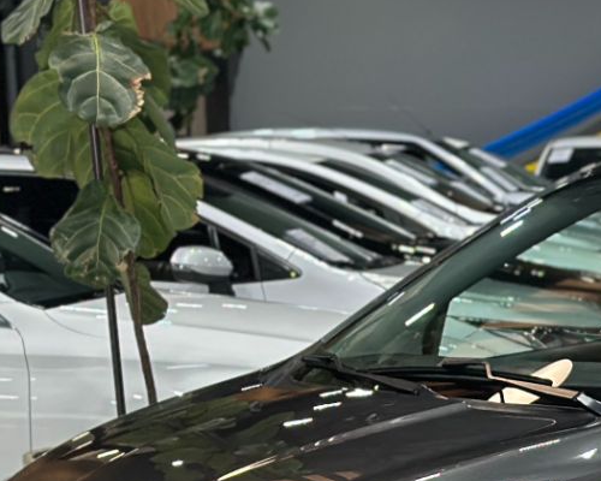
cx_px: 769
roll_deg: +0.4
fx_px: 3202
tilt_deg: -8.3
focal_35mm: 180
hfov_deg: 10.5
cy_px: 574
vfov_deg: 8.5
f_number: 1.78
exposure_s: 1/120
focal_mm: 6.86
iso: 160
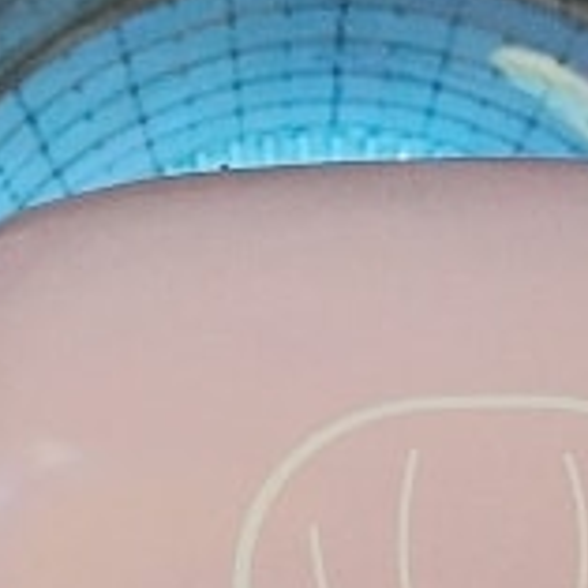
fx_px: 5612
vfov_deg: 6.0
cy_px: 330
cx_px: 52
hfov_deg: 6.0
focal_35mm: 292
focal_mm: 45
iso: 12800
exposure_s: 1/60
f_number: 2.8
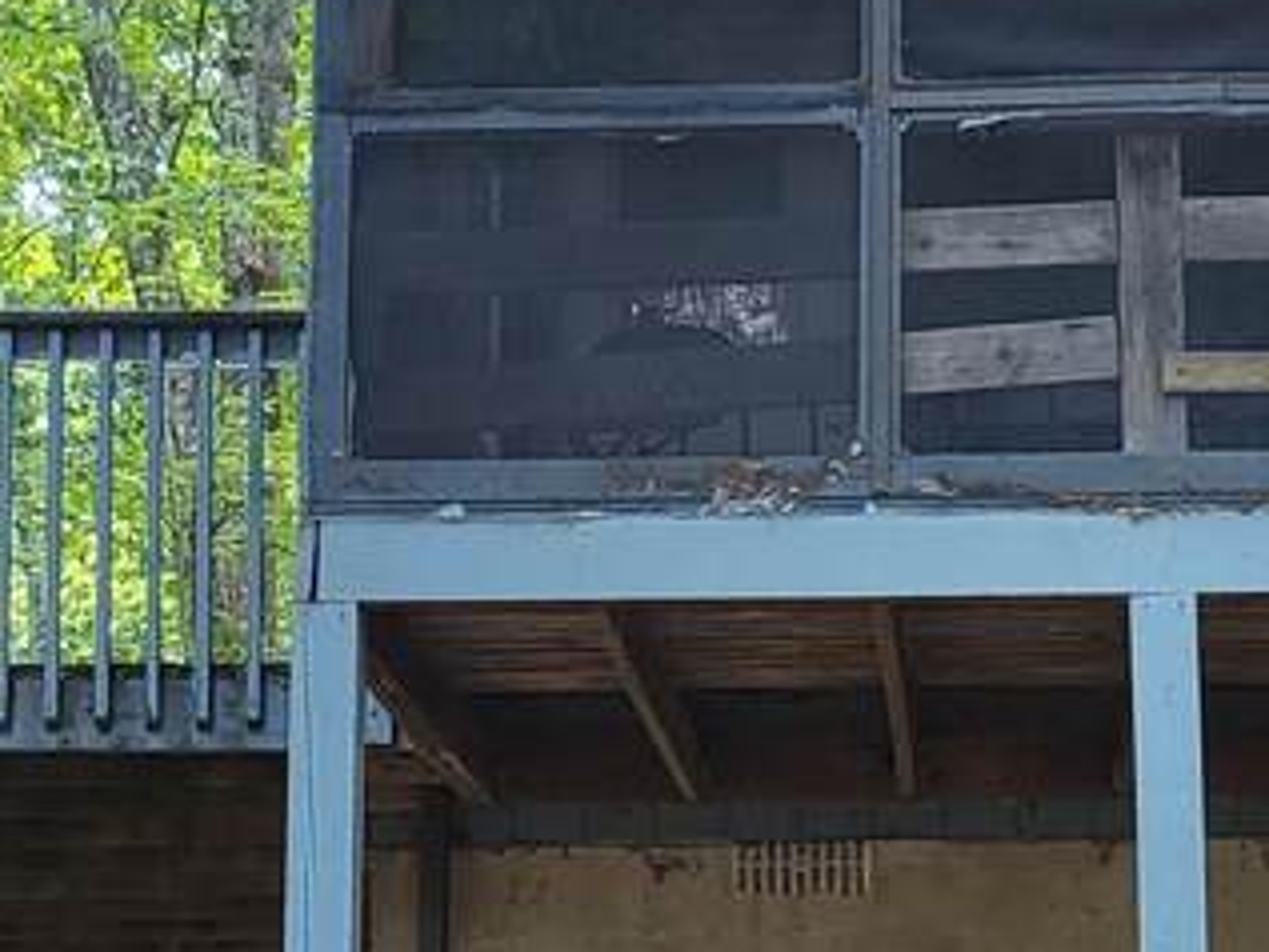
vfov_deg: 14.1
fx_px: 3851
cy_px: 712
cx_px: 600
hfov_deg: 18.7
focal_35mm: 105
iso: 200
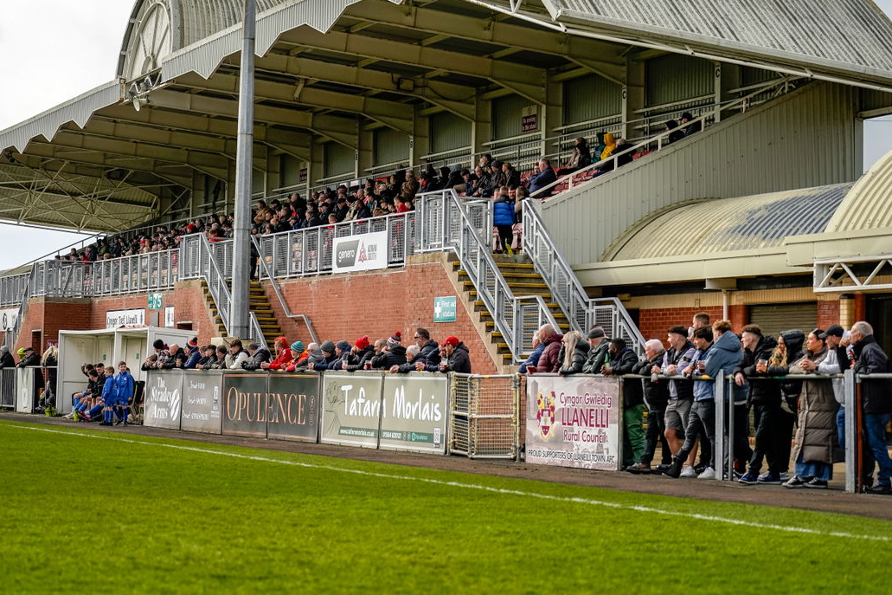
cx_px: 384
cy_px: 253
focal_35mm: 85
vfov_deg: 16.1
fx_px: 2106
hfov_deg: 23.9
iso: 200
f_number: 2.8
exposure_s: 1/4000
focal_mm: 73
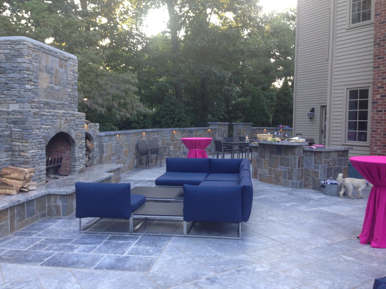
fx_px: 368
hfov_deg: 55.4
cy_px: 144
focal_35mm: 33
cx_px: 193
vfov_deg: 42.9
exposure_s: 1/60
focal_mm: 4.12
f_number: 2.4
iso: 64
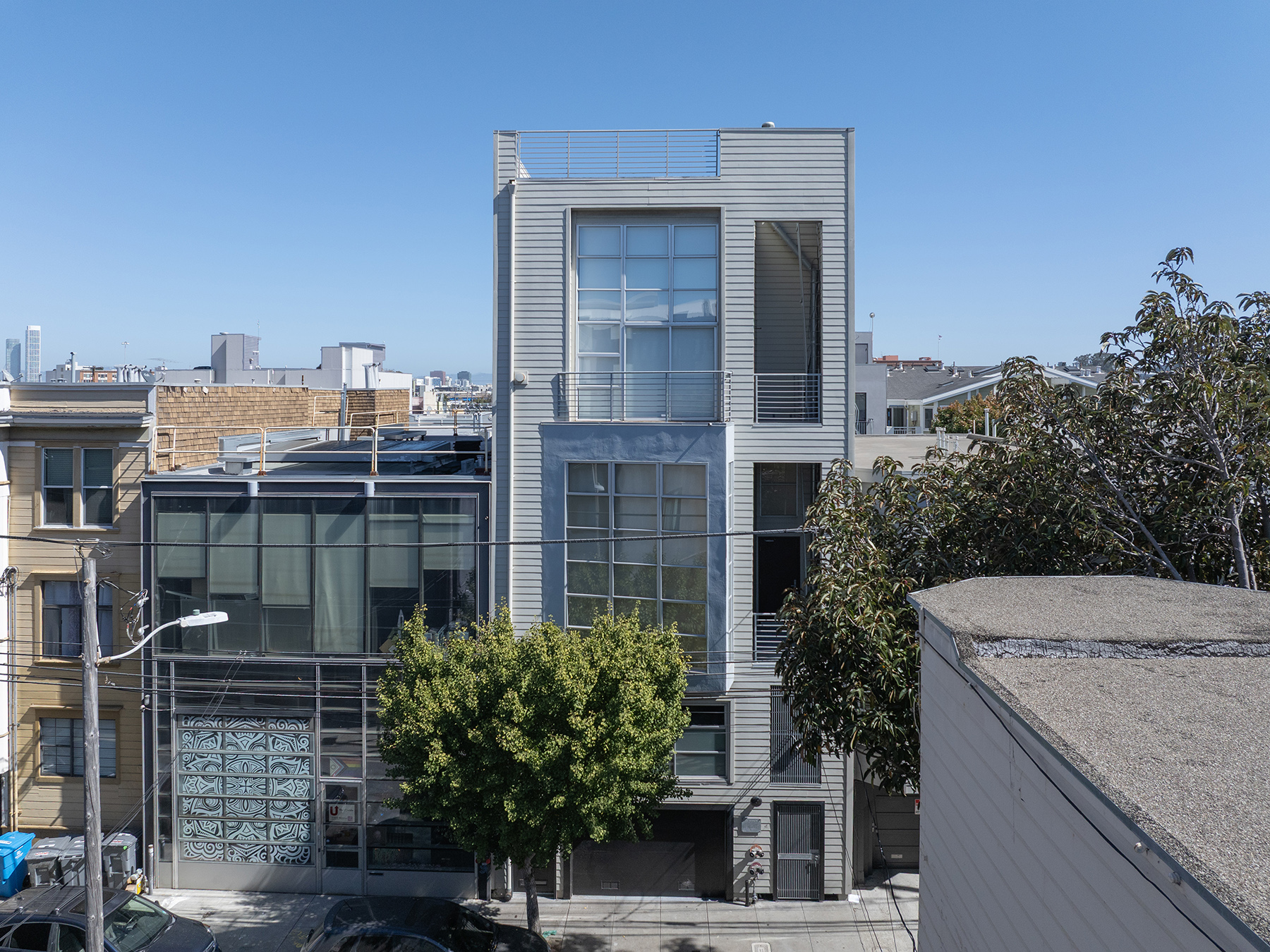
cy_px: 476
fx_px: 881
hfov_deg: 71.6
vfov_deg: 56.8
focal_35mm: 24
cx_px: 635
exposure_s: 1/1600
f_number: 3.5
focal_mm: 12.29
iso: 120
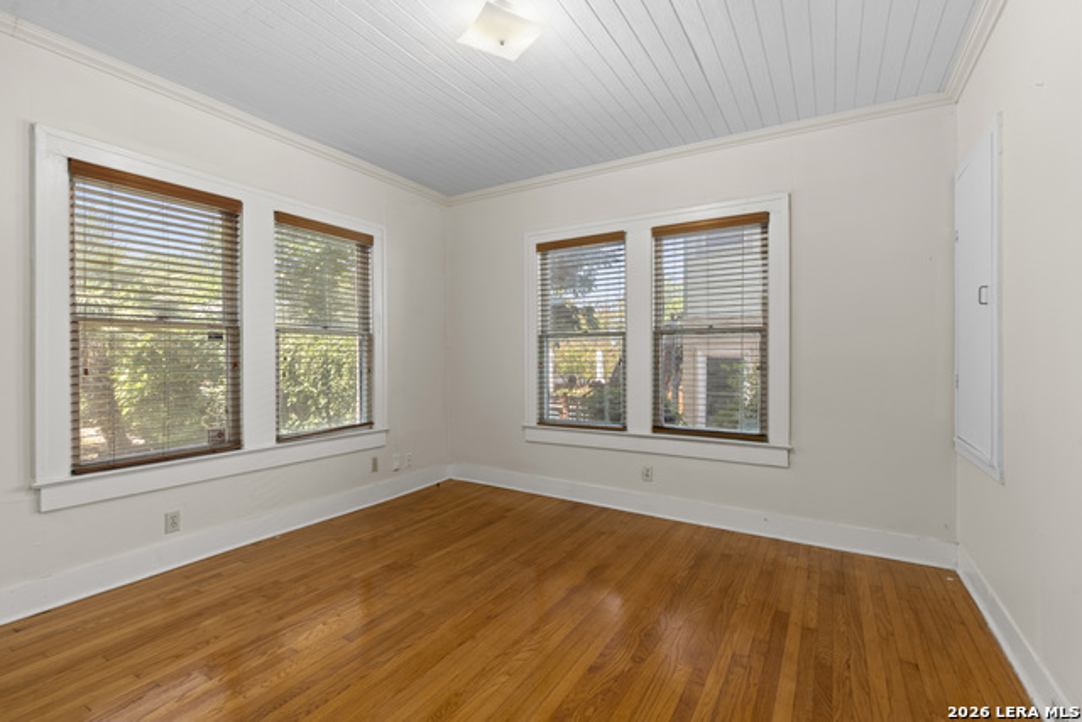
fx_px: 481
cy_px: 361
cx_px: 541
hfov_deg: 96.7
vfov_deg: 73.8
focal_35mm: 16
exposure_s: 1/3
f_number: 7.1
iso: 320
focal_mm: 16
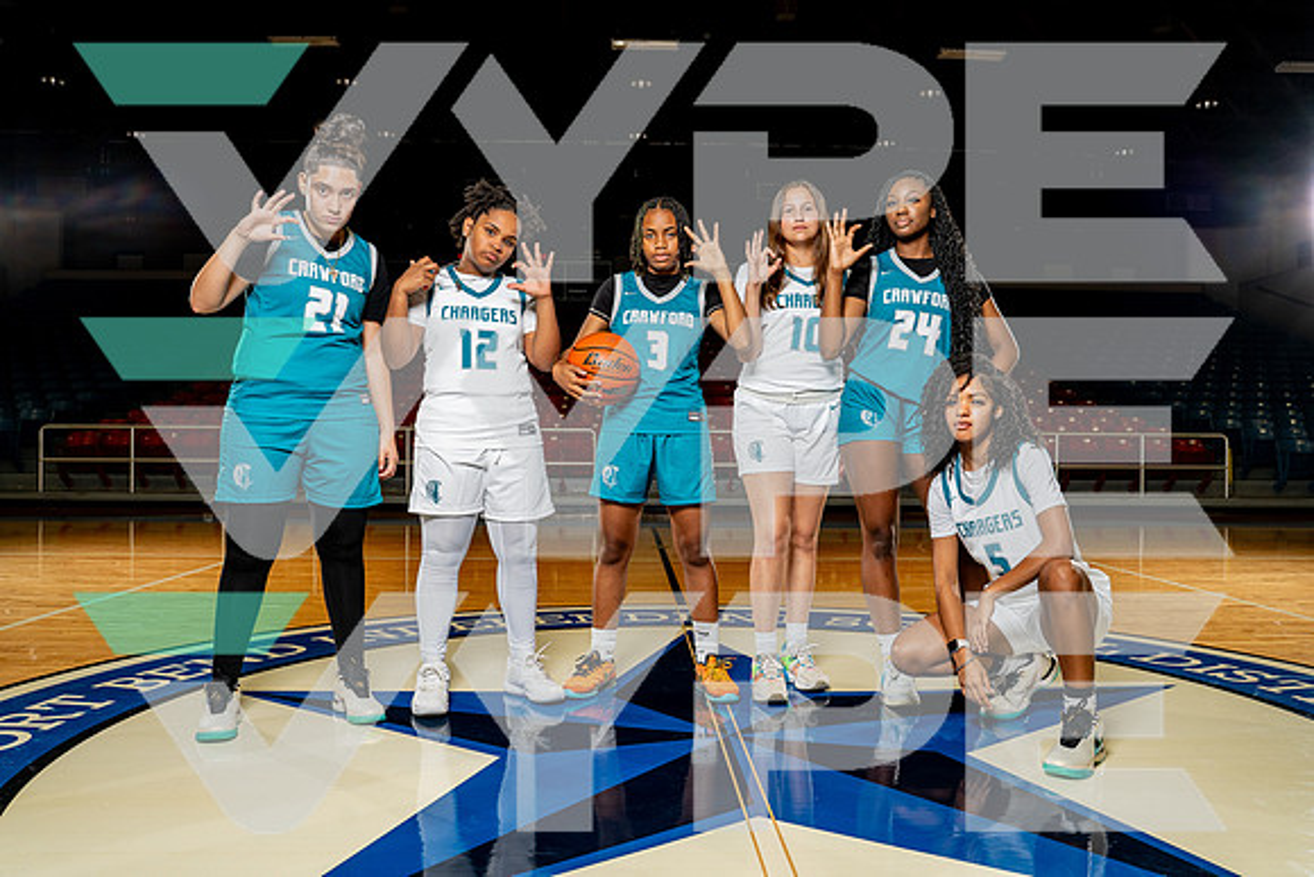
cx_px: 657
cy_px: 438
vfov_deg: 46.4
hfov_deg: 65.5
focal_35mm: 28
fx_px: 1022
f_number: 5.6
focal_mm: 28
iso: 640
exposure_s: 1/250
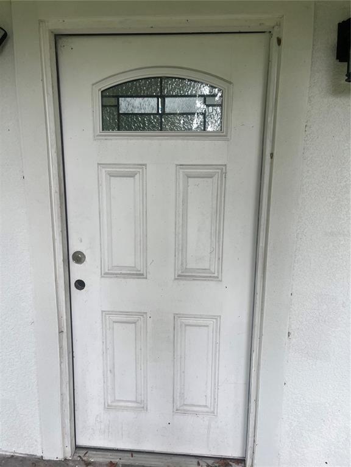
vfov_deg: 67.3
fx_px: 352
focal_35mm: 26
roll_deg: -1.8
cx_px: 176
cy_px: 234
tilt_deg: -10.9
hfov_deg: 53.1
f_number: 1.6
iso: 64
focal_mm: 5.1
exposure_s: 1/122
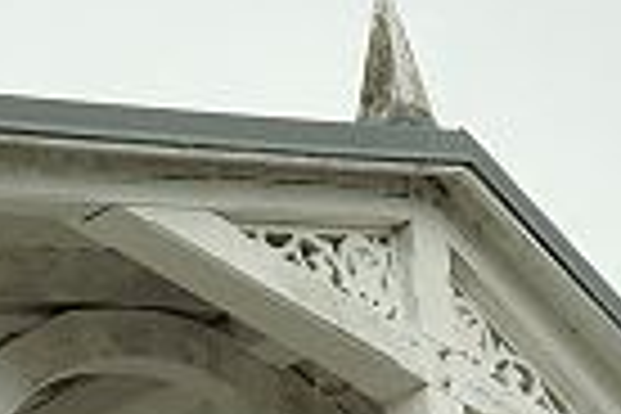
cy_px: 882
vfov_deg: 2.5
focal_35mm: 540
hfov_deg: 3.8
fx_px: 9314
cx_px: -454
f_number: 10
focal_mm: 62
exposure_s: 1/320
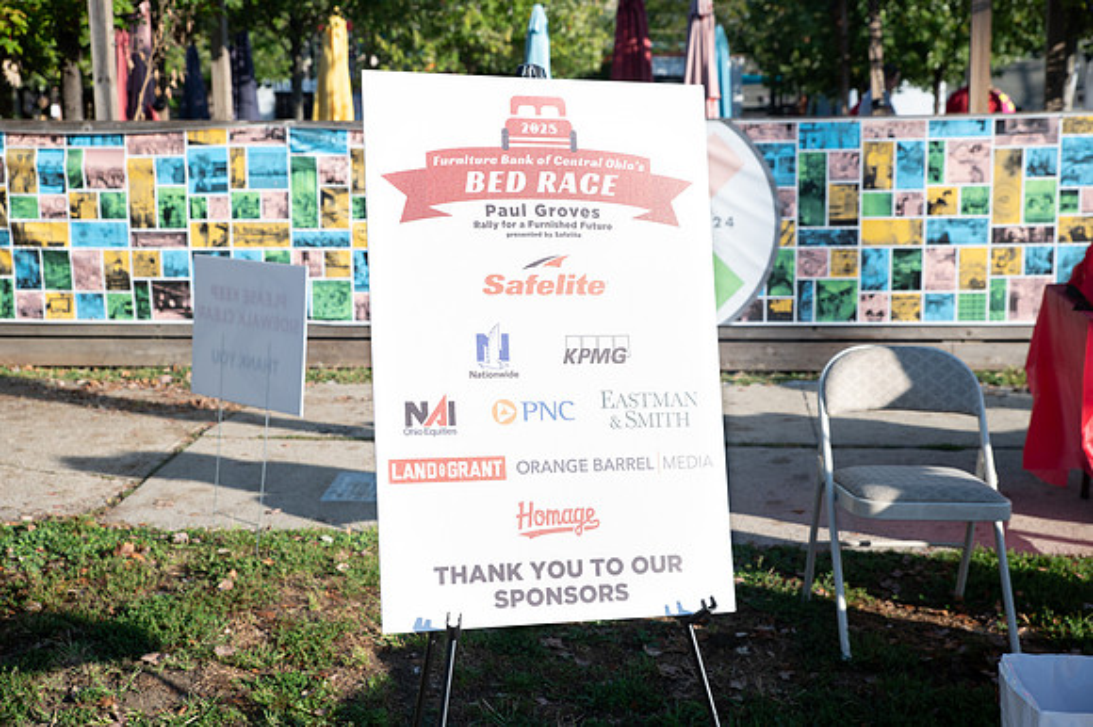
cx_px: 546
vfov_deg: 24.6
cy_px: 364
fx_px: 1669
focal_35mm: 55
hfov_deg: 36.3
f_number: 5
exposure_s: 1/400
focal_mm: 55
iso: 160
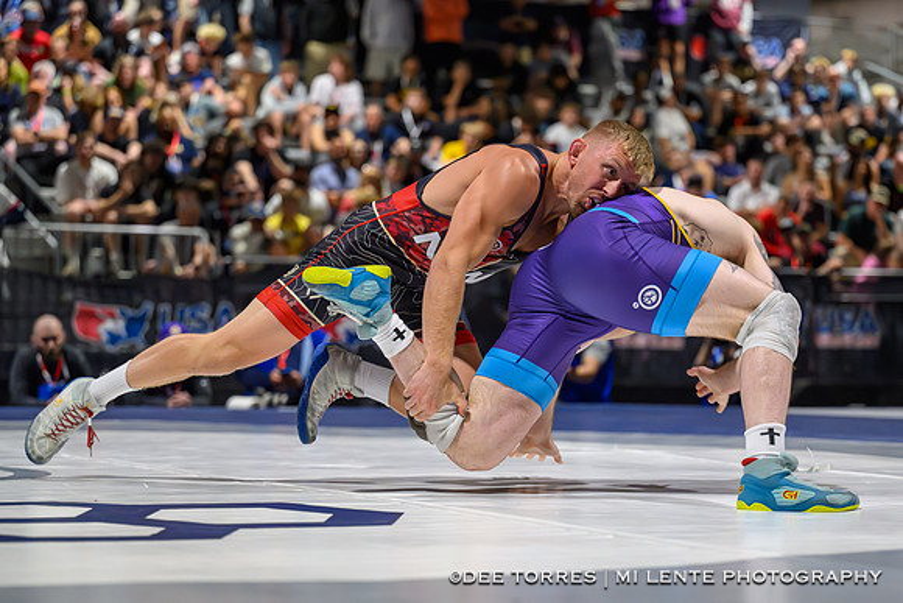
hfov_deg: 19.3
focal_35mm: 106
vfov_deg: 13.0
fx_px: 2651
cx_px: 476
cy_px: 343
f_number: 2.8
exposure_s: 1/800
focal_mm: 92
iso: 5000
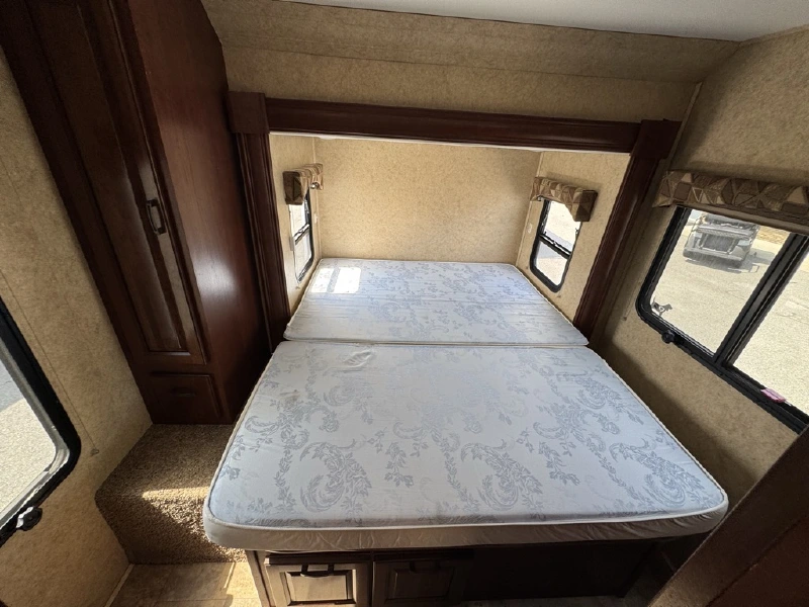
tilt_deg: -27.6
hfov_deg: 102.1
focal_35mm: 14
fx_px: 327
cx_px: 404
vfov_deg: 85.7
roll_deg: +0.6
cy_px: 304
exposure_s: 1/99
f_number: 2.2
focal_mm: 2.22
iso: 50
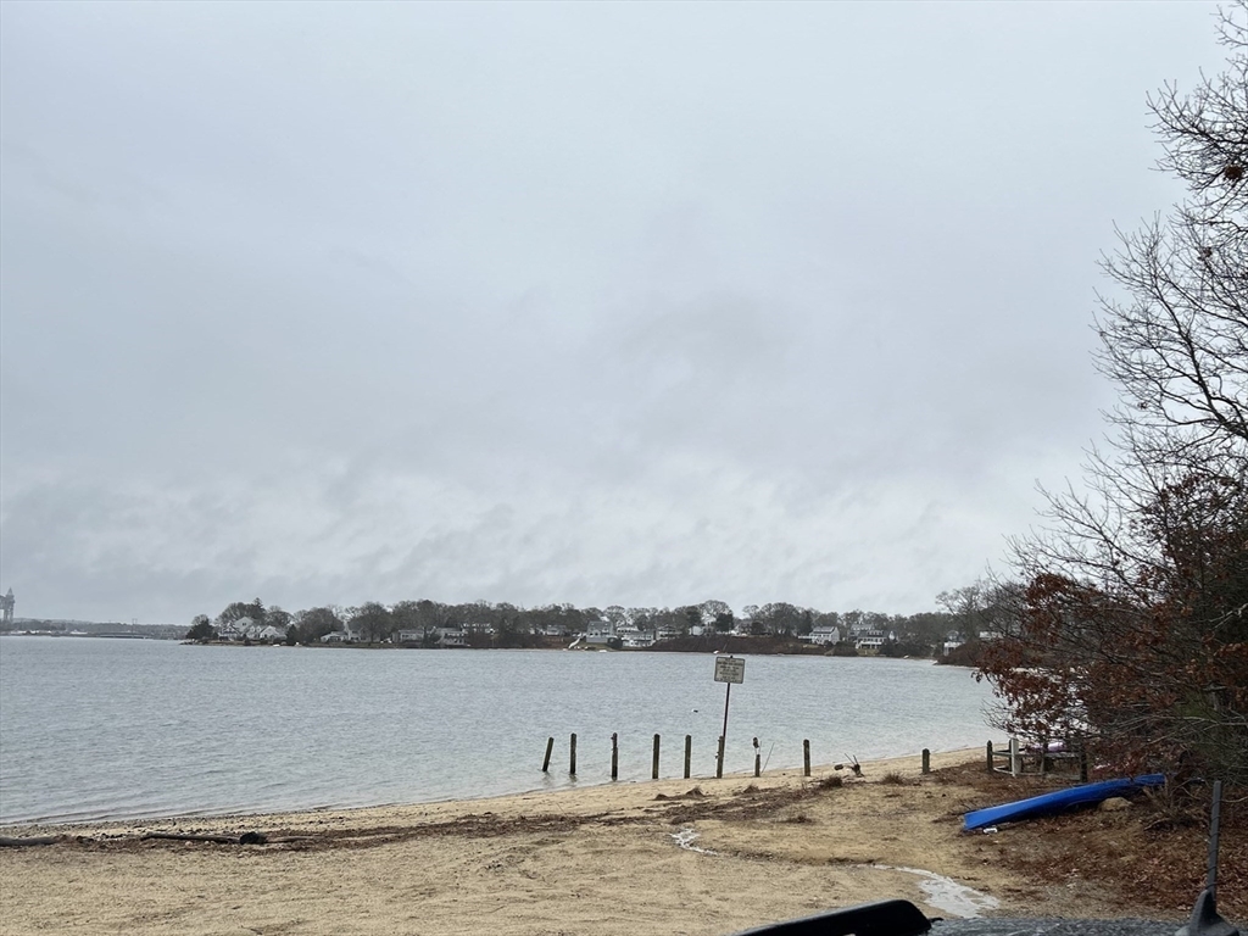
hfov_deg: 67.3
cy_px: 468
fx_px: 937
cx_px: 624
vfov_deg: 53.1
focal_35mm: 26
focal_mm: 5.7
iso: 50
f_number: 1.5
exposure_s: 1/840
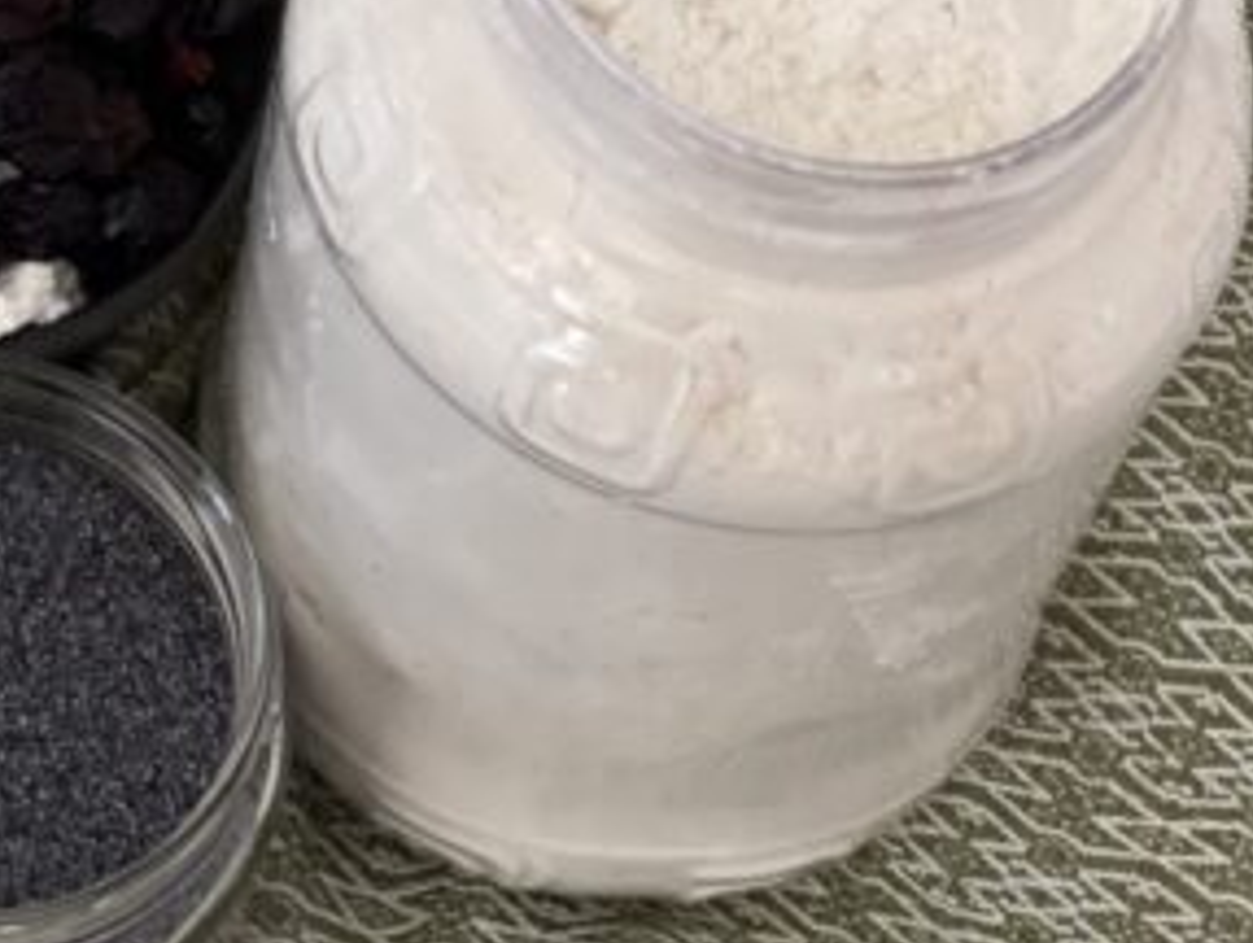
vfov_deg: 8.9
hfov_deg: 11.7
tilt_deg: -59.8
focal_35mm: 167
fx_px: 6053
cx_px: 144
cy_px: 7
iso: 400
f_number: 2.2
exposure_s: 1/30
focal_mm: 7.5
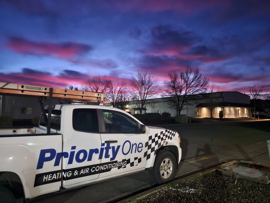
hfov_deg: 73.9
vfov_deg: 58.9
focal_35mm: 23
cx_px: 135
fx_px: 179
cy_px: 102
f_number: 1.8
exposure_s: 1/15
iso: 1250
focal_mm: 5.4
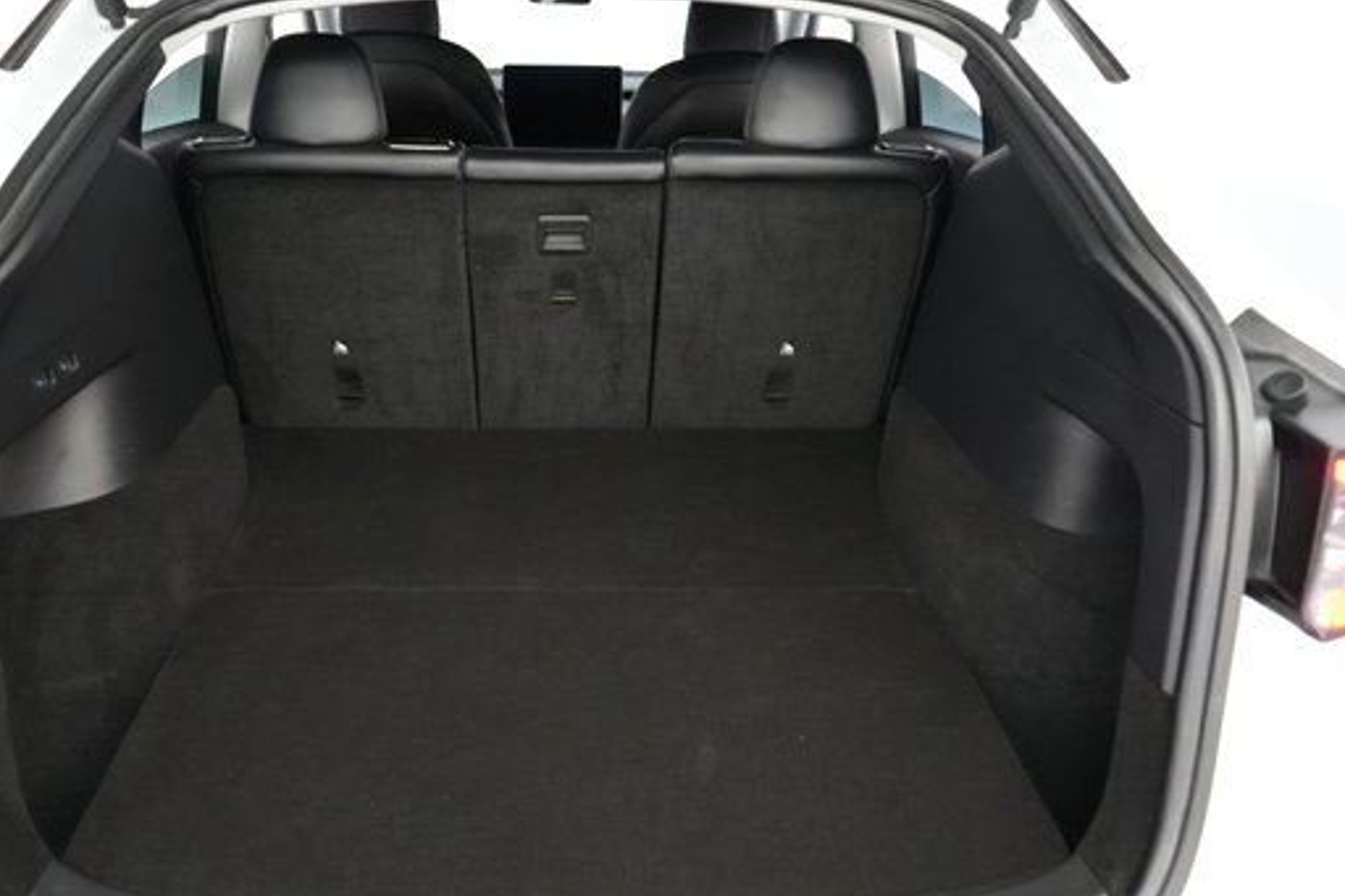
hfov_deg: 61.7
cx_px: 581
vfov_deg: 43.4
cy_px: 518
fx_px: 1120
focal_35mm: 30
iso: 10000
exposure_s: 1/160
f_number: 2.8
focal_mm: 24
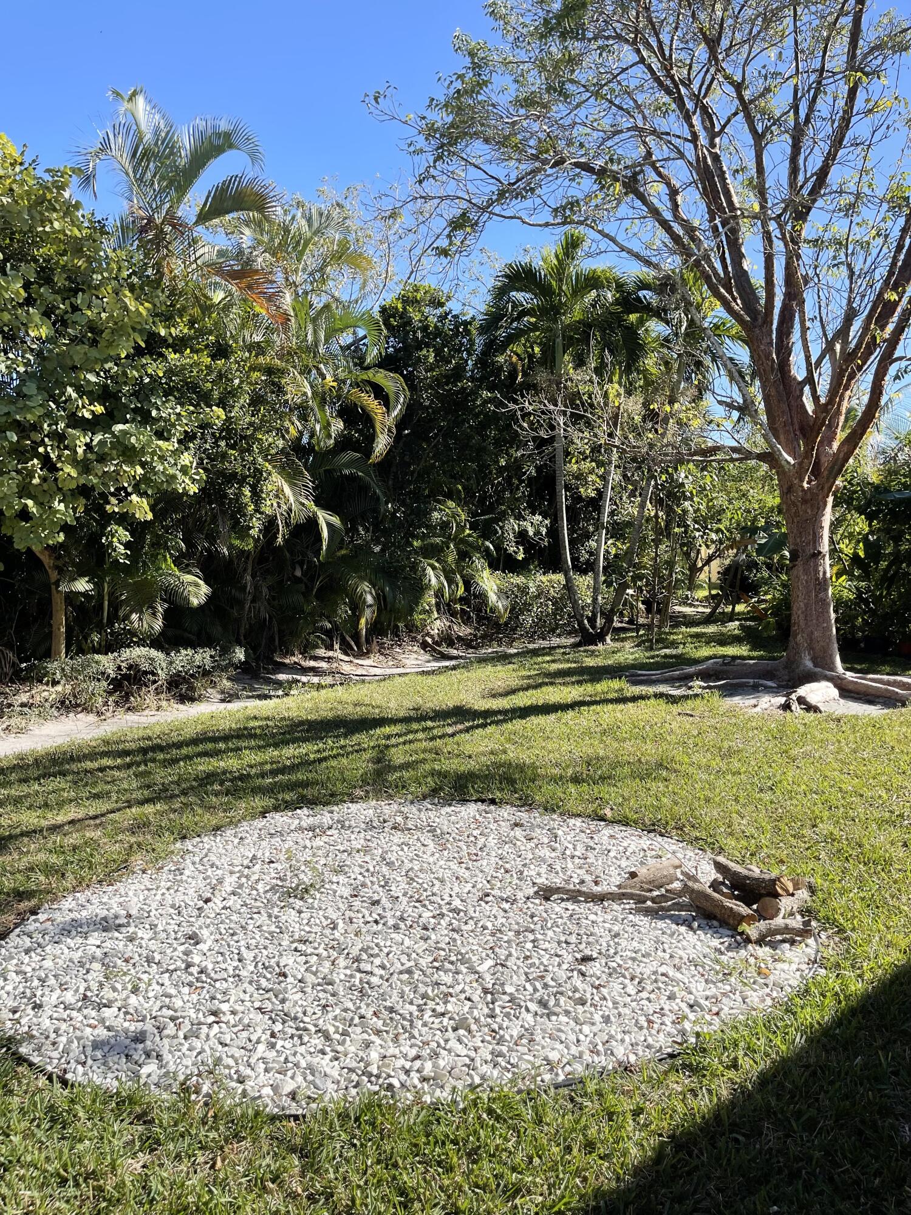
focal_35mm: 26
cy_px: 608
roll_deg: +1.3
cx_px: 456
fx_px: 912
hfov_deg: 53.1
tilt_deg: -2.6
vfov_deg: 67.3
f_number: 1.6
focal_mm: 5.1
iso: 32
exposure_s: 1/2247
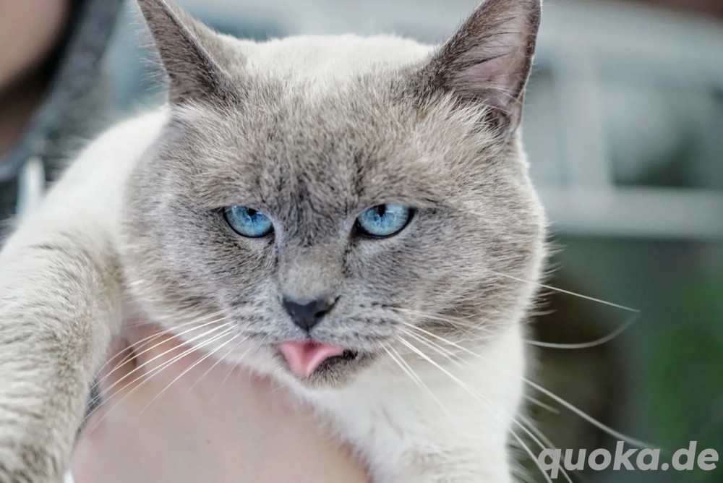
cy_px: 242
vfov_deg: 18.2
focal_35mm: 75
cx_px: 362
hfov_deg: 27.0
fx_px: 1507
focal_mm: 50
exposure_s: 1/80
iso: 640
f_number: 3.2
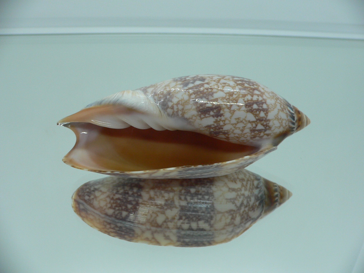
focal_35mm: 35
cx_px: 182
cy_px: 136
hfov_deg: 52.6
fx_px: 368
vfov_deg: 40.7
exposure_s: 1/60
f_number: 2.8
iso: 100
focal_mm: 4.6
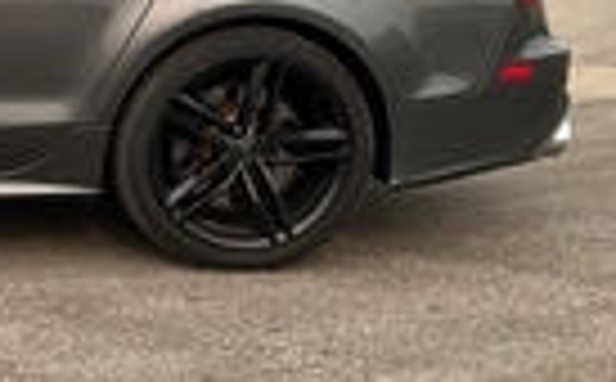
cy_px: 94
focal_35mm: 90
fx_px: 1508
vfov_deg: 14.4
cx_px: -207
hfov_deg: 20.8
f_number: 1.8
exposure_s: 1/978
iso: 25
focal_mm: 3
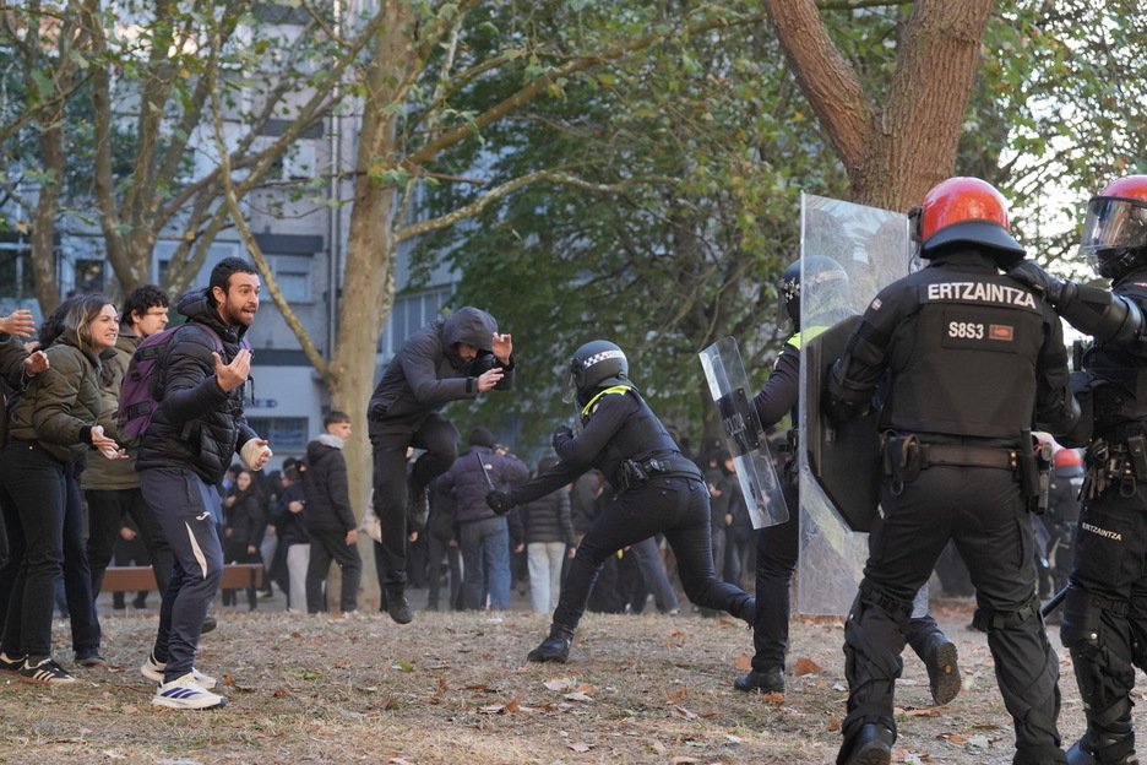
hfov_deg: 28.8
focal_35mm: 70
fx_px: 2230
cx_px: 574
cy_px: 382
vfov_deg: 19.5
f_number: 3.5
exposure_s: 1/2500
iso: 2500
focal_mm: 70
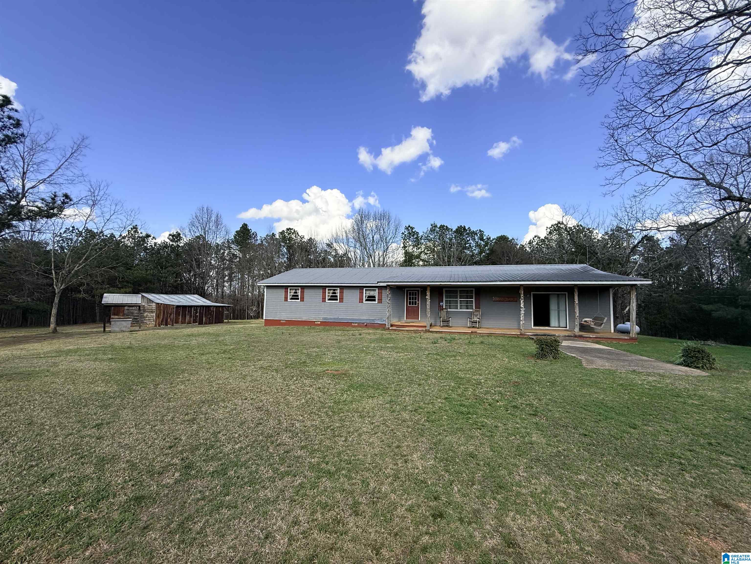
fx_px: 304
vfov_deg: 85.7
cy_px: 282
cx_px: 376
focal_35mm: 14
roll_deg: -1.0
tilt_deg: +5.4
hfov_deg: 102.1
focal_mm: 2.22
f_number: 2.2
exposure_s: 1/1848
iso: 80
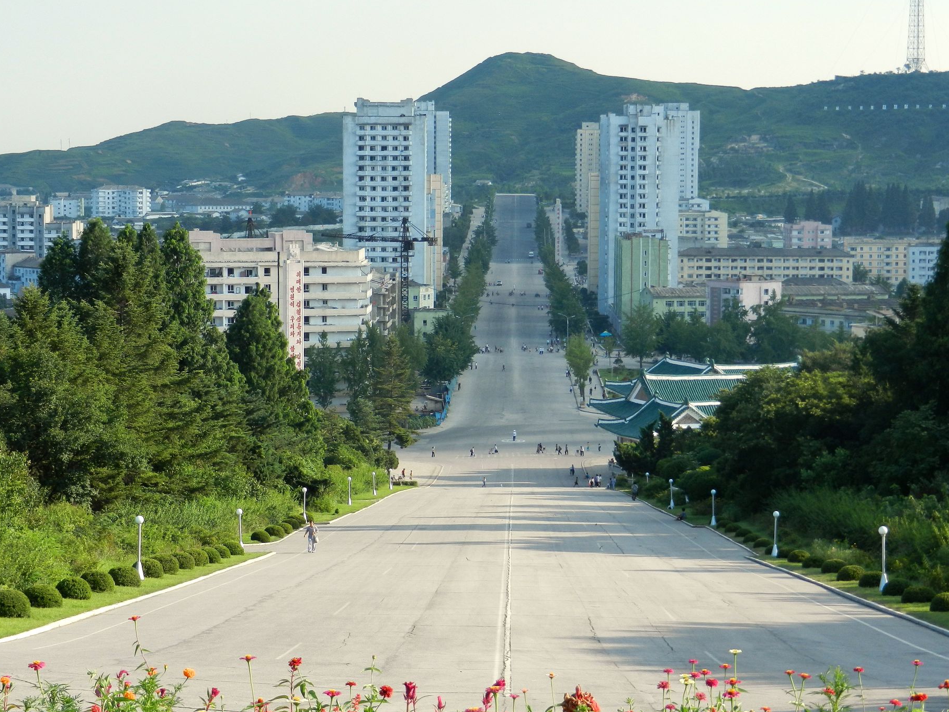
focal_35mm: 86
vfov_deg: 17.2
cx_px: 484
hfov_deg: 22.8
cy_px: 382
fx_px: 2357
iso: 160
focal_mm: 14.1
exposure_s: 1/400
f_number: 4.8
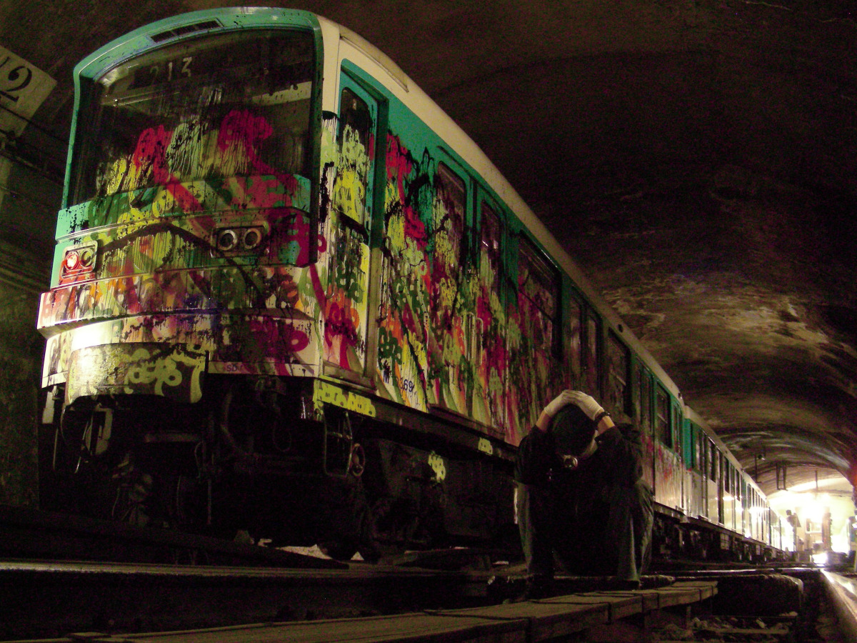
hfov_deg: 49.0
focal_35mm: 38
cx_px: 428
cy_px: 322
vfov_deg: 37.7
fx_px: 941
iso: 400
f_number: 3.5
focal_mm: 6.3
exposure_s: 2
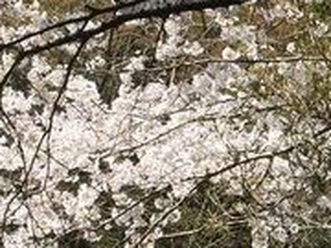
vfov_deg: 11.3
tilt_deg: +4.9
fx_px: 1253
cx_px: 551
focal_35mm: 131
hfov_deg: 13.8
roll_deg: -2.6
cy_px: 203
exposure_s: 1/1325
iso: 32
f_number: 2.2
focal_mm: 4.15
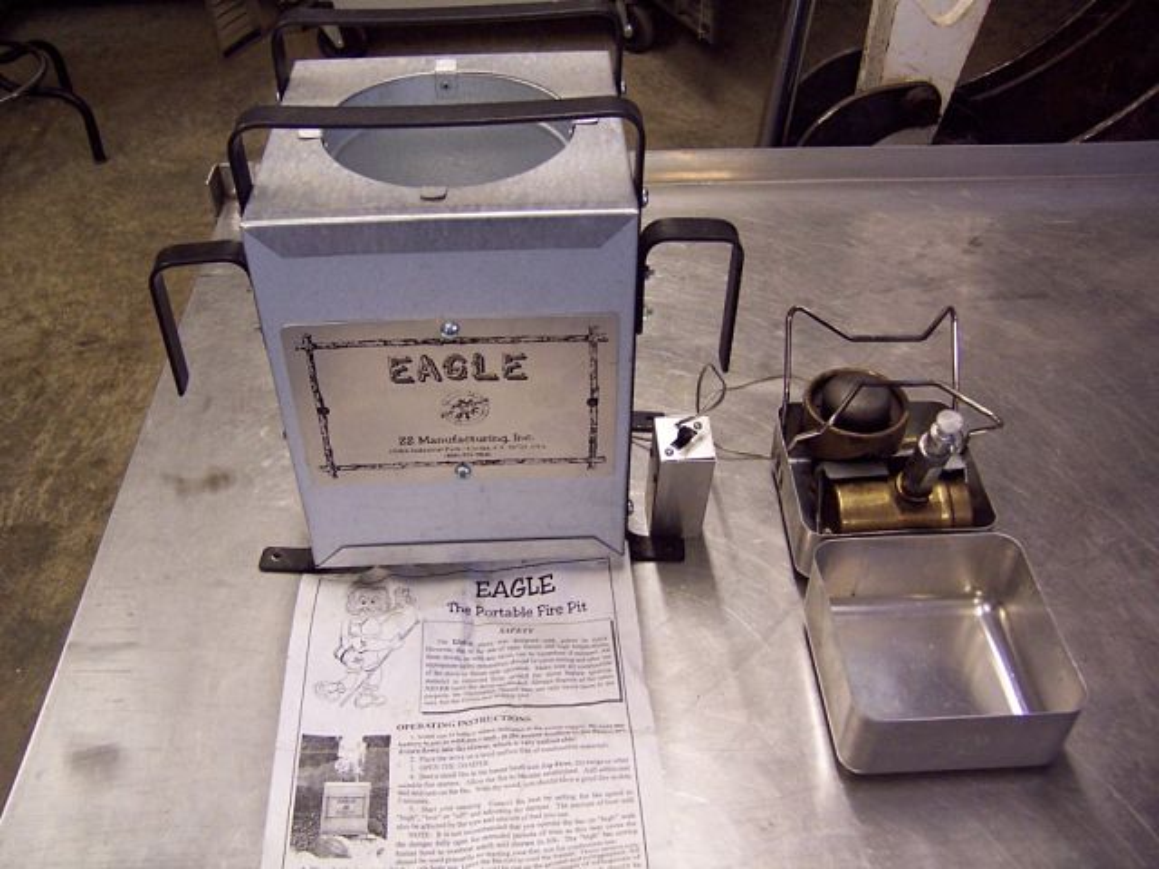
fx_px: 1105
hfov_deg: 55.4
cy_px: 434
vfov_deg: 42.9
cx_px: 580
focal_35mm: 33
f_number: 2.8
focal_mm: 5.5
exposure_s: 1/30
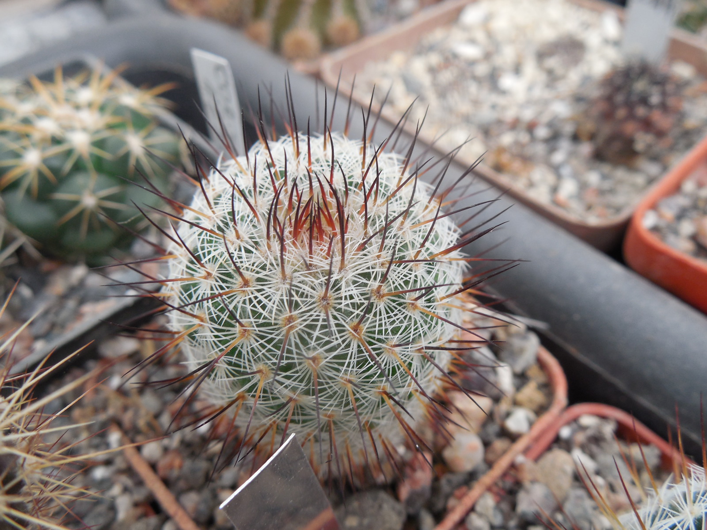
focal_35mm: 31
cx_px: 354
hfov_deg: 58.4
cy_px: 265
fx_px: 633
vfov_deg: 45.4
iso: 125
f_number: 3.6
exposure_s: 1/60
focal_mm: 5.6
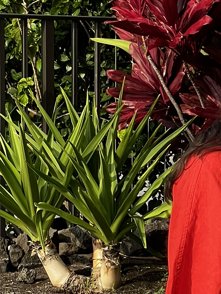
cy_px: 329
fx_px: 2554
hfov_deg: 4.9
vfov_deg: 6.6
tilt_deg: -7.1
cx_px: 382
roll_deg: -0.8
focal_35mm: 300
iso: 32
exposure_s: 1/357
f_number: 2.8
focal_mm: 9
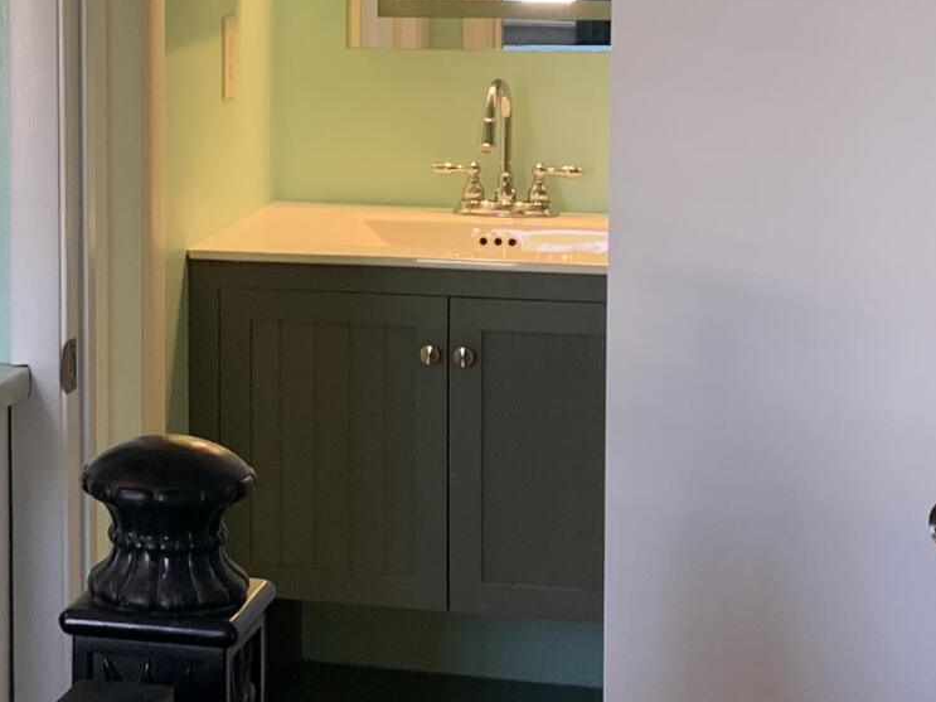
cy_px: 224
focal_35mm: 105
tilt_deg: -7.0
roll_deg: +0.6
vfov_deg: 14.1
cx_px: 113
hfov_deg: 18.4
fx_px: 2839
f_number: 1.8
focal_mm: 4.25
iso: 80
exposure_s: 1/60
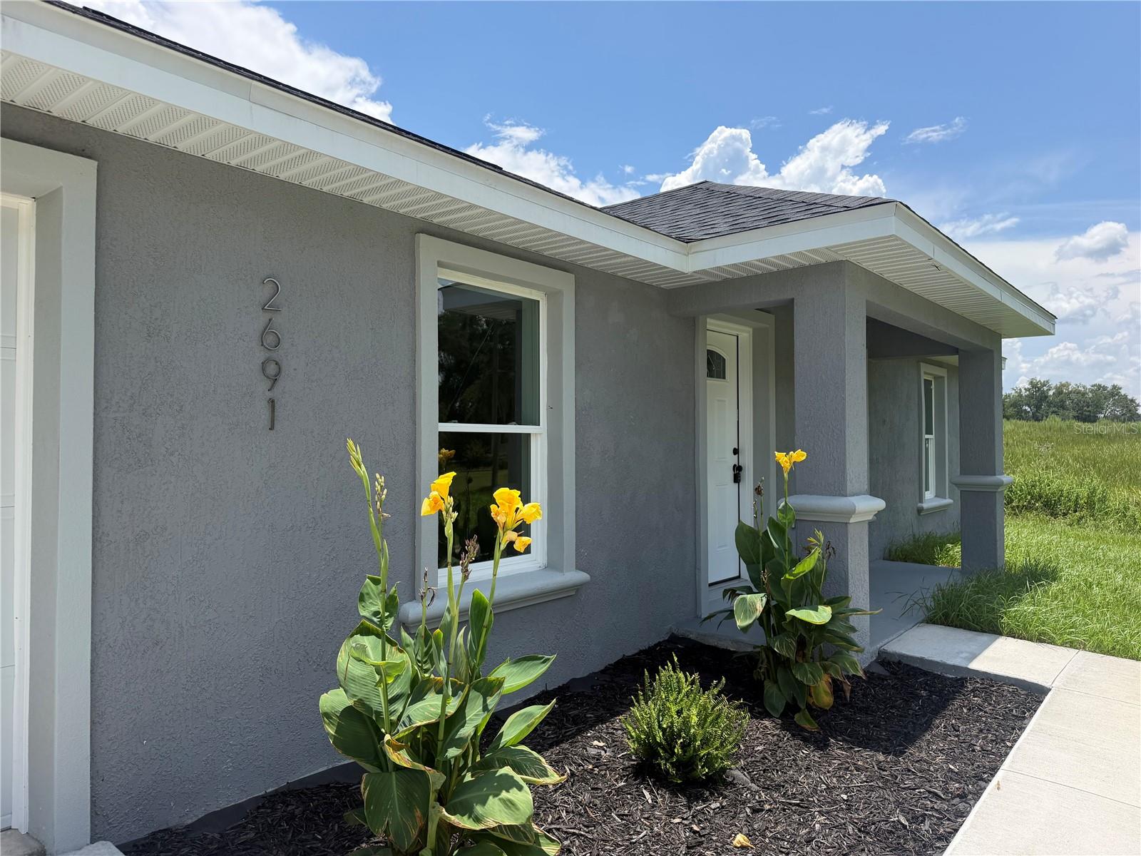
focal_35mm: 24
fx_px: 791
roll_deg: +0.9
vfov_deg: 56.8
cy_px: 428
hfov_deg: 71.6
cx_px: 570
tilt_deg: +1.3
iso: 100
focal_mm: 6.76
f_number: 1.78
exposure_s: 1/4405
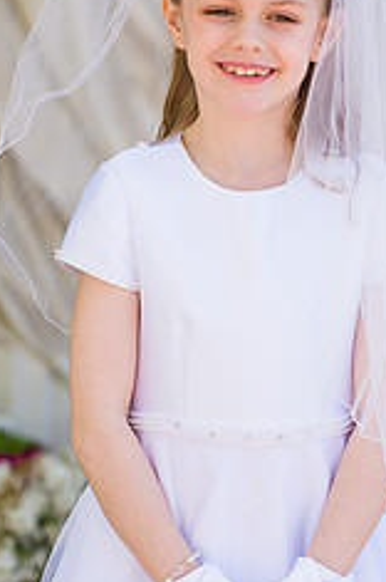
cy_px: 243
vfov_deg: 7.4
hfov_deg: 4.9
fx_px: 4484
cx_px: 256
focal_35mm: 278
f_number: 3.2
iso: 200
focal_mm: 145
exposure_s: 1/640
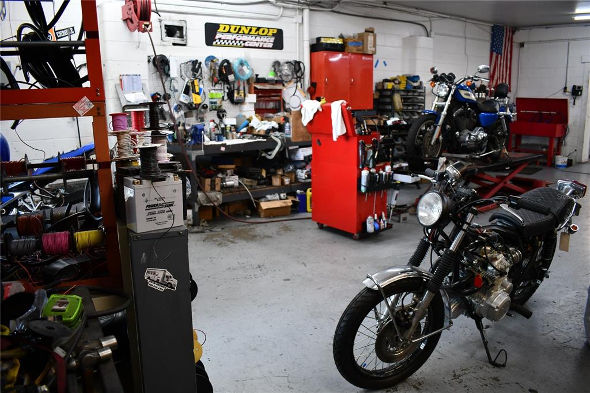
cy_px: 196
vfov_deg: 47.9
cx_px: 295
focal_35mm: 27
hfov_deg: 67.4
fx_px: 442
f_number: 3.5
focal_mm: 18
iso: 800
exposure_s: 1/125
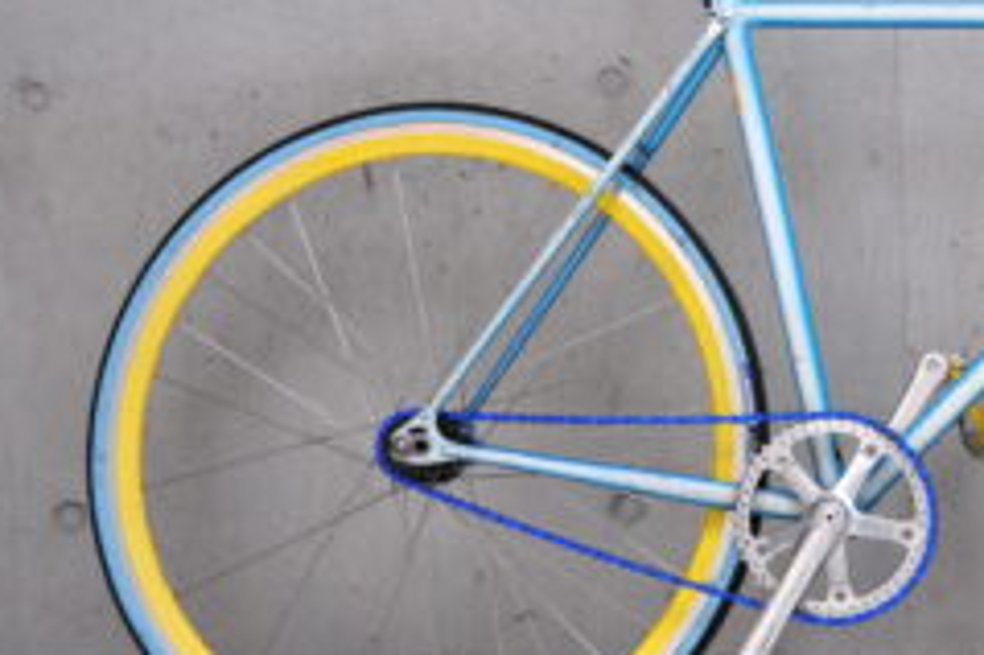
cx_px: 935
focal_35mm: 88
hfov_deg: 22.4
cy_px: 208
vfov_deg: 15.5
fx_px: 2404
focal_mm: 28
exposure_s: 1/50
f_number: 4.5
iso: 640
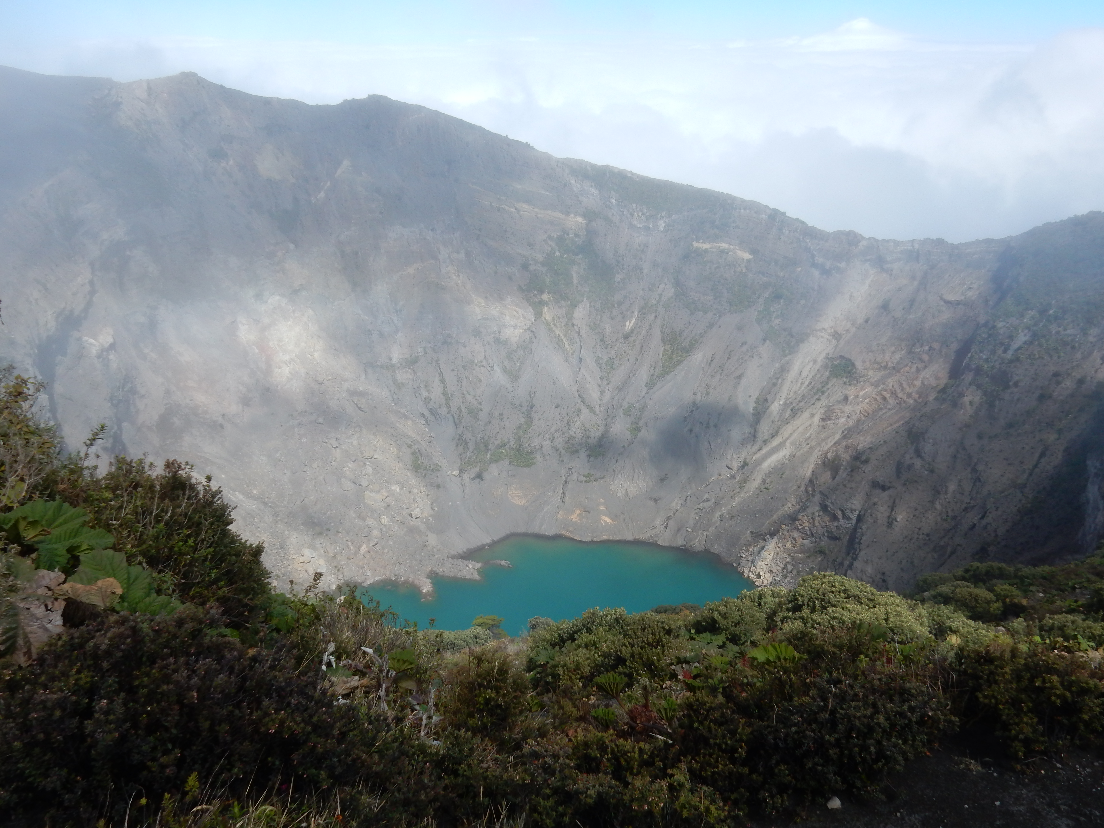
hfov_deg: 60.0
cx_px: 552
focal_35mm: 30
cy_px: 414
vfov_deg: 46.8
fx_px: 957
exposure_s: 1/1250
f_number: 4
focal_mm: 5.4
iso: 125
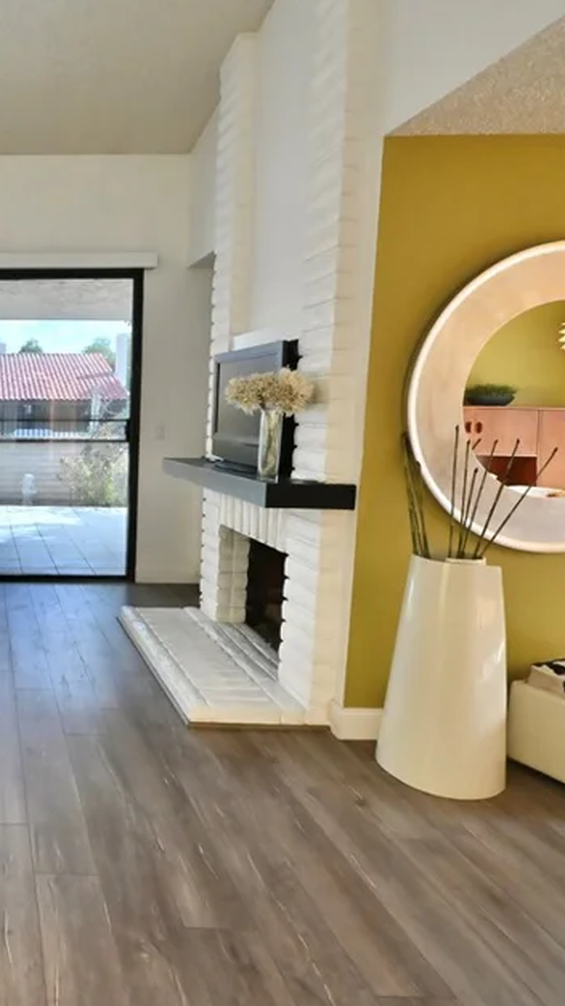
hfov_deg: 40.0
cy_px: 470
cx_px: -35
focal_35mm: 24
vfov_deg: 76.2
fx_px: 639
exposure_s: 1/60
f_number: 14
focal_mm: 14
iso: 8000
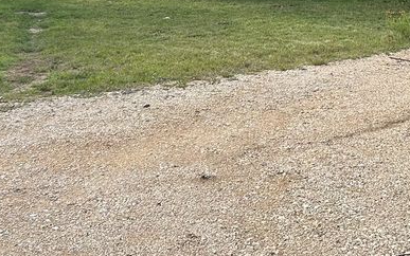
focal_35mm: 73
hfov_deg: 27.6
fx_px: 816
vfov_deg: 16.7
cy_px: -92
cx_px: 329
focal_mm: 5.7
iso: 50
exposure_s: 1/1869
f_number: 1.5
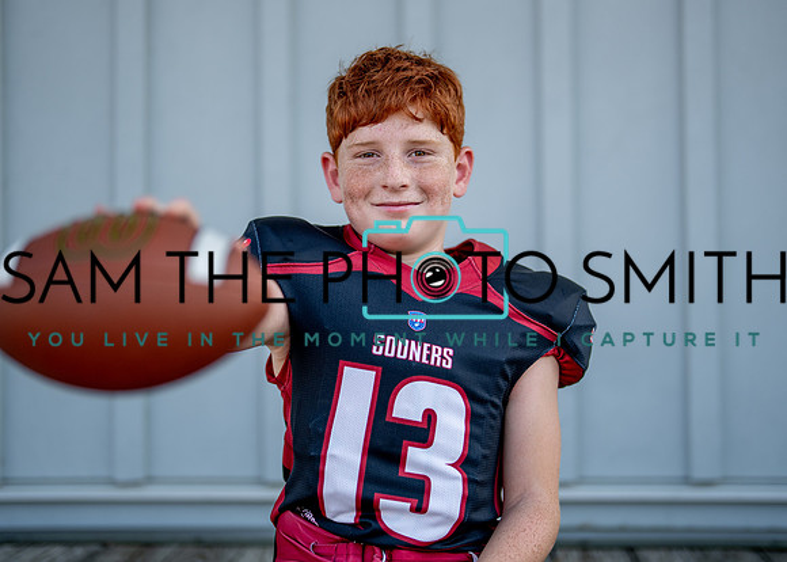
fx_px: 1317
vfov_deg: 24.1
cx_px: 414
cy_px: 260
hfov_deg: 33.3
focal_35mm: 59
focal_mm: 50
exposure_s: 1/2000
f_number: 1.2
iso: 100
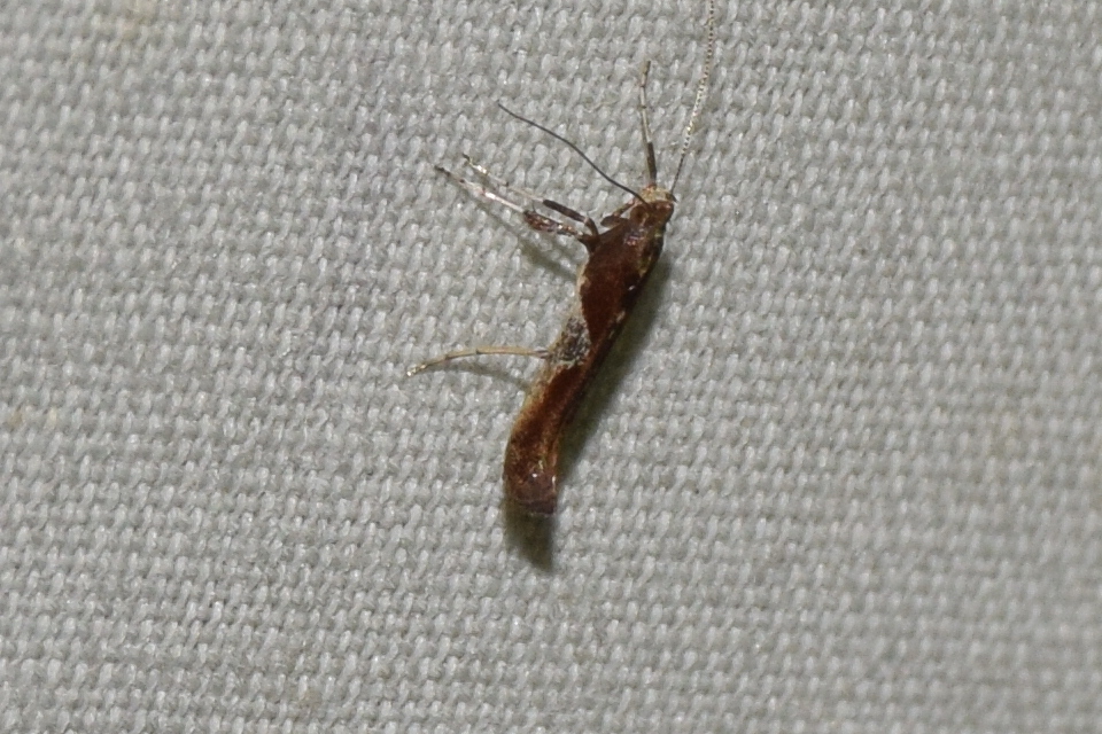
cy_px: 367
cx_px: 551
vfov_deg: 6.5
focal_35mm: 210
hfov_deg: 9.8
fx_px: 6428
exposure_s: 1/200
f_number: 14
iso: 400
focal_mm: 140
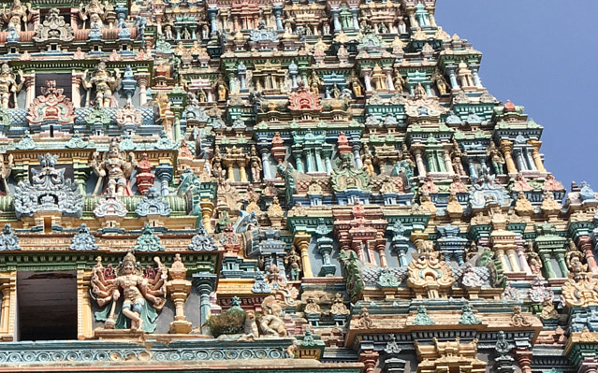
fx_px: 1255
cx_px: 46
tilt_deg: +37.8
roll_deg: -1.2
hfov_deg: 25.8
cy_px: 365
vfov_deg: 16.6
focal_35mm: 77
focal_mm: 4.15
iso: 25
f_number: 2.2
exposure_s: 1/1508
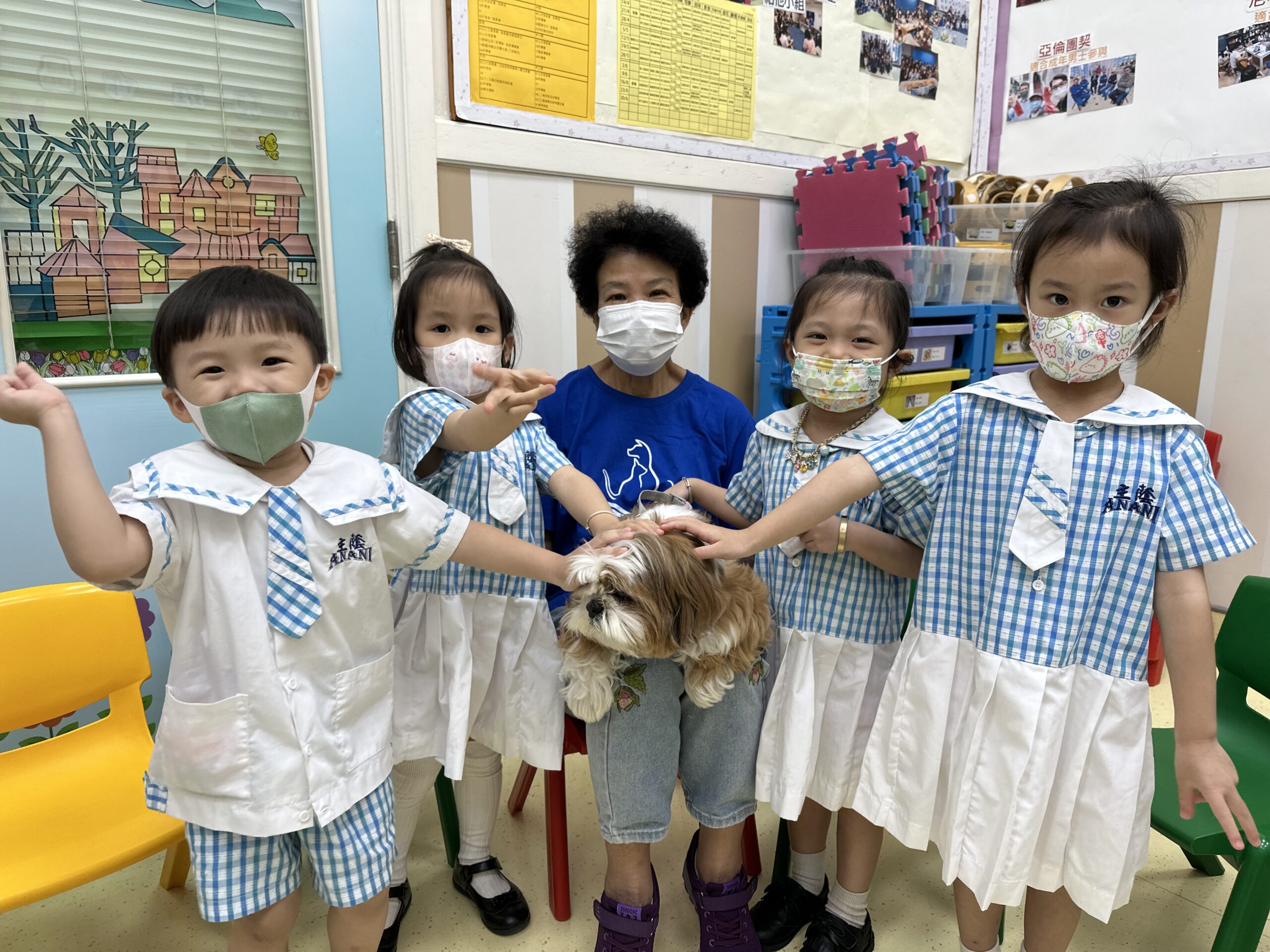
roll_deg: -0.6
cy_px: 476
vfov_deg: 56.8
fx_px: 881
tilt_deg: -11.1
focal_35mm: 24
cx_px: 635
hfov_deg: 71.6
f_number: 1.78
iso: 64
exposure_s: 1/100
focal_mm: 6.86
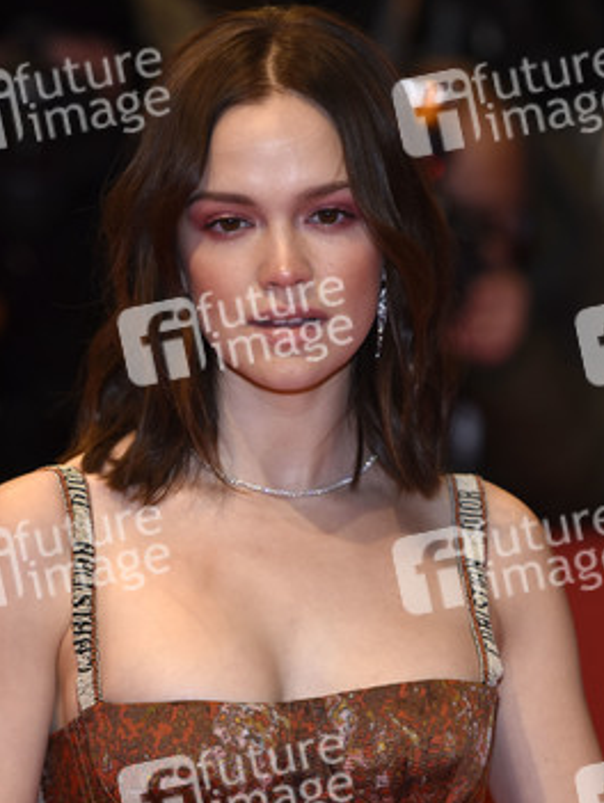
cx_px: 302
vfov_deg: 8.0
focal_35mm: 246
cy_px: 446
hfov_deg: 6.1
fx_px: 5713
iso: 640
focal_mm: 150
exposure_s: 1/400
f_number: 3.2
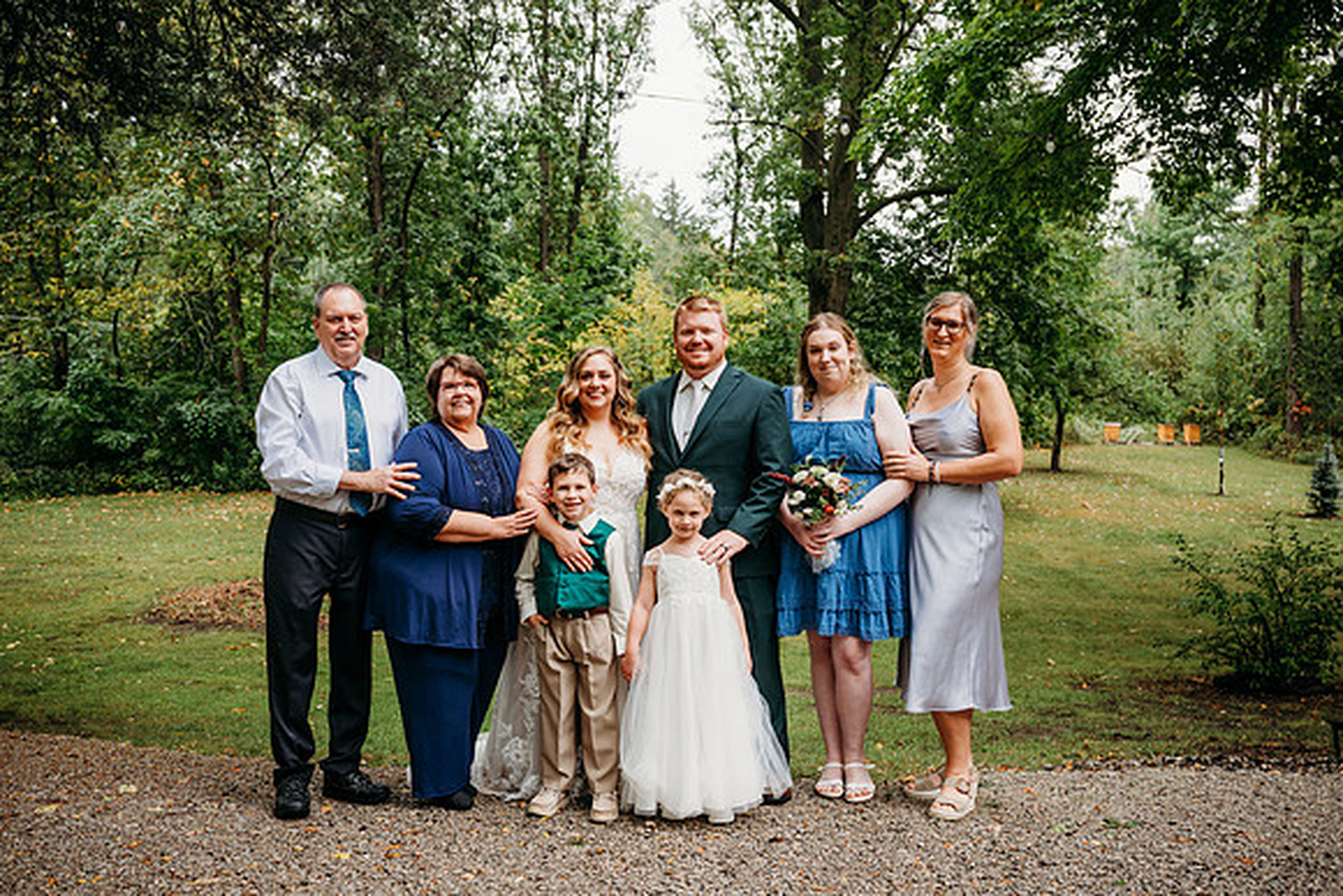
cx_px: 672
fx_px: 1194
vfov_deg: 41.1
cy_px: 448
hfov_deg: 58.7
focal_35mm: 32
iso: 200
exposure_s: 1/400
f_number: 4
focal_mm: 32
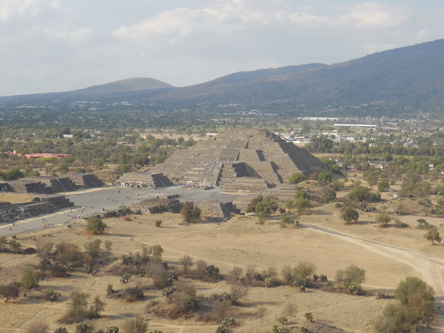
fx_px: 924
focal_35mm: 72
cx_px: 222
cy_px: 166
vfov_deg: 20.4
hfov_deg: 27.0
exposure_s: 1/320
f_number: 6
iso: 125
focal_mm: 12.8
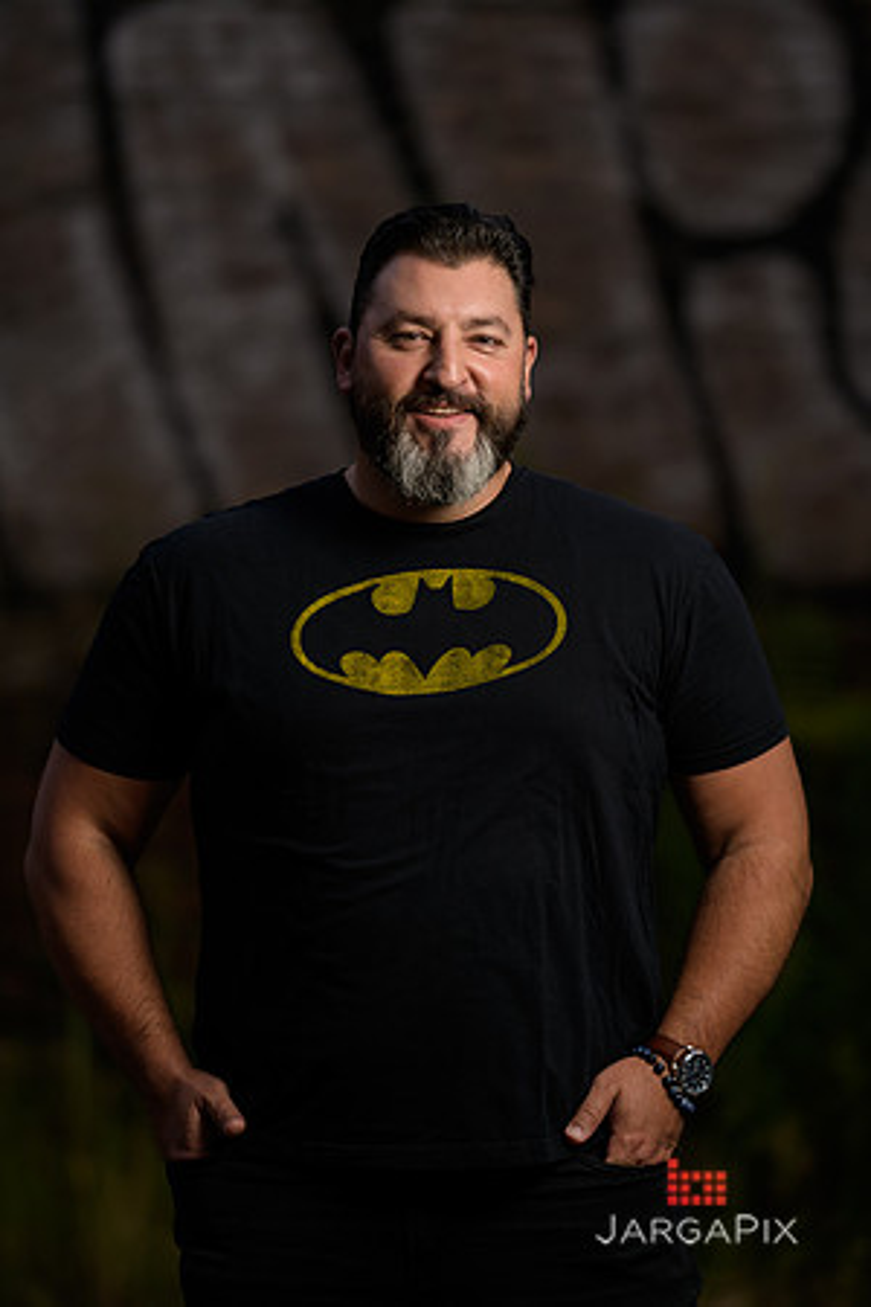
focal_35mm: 135
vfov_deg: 15.2
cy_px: 654
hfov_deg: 10.2
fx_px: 4899
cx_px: 436
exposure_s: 1/250
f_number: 2
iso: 200
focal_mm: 135
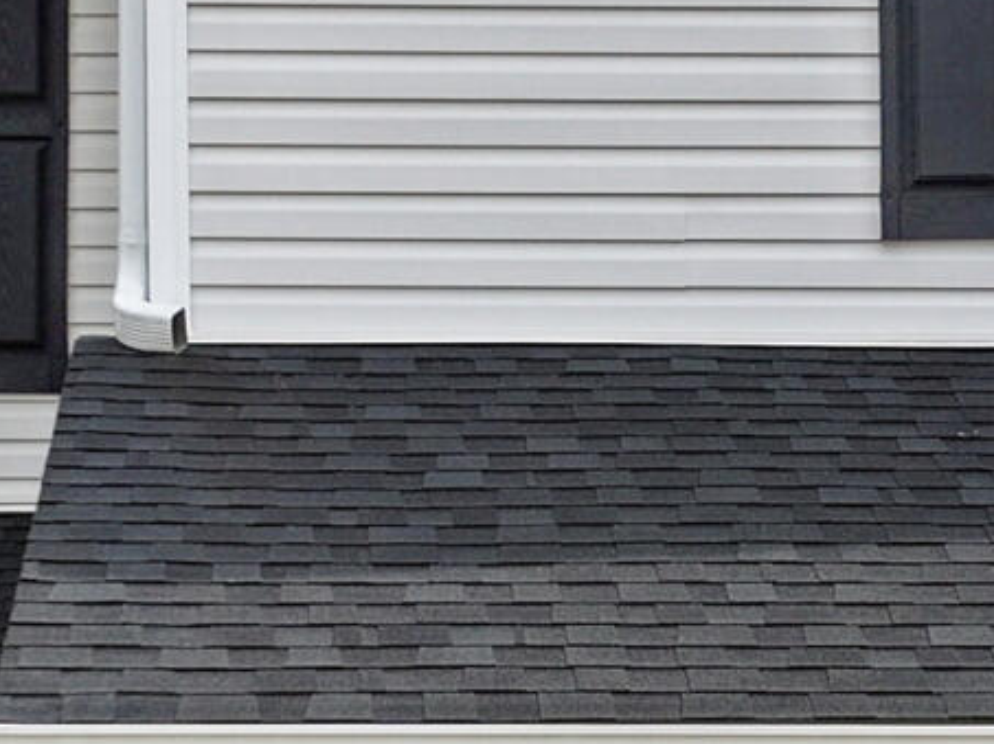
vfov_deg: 9.3
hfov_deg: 12.4
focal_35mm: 159
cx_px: 535
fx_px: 4562
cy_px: 754
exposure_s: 1/2500
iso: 110
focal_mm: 12.29
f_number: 2.8
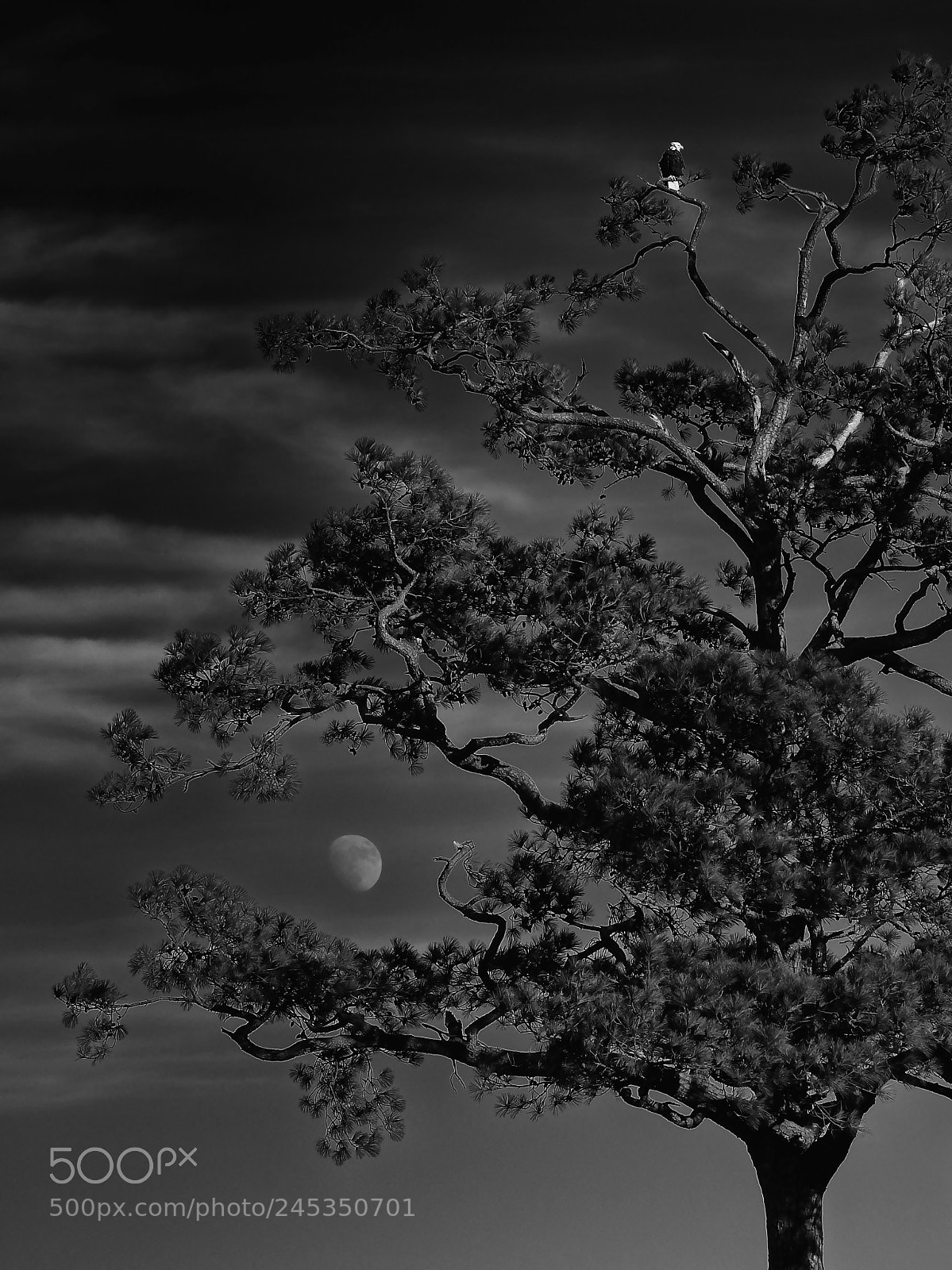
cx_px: 476
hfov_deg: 8.7
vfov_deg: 11.6
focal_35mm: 170
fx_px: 6237
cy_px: 635
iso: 100
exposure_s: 1/400
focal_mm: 30.5
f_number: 5.2
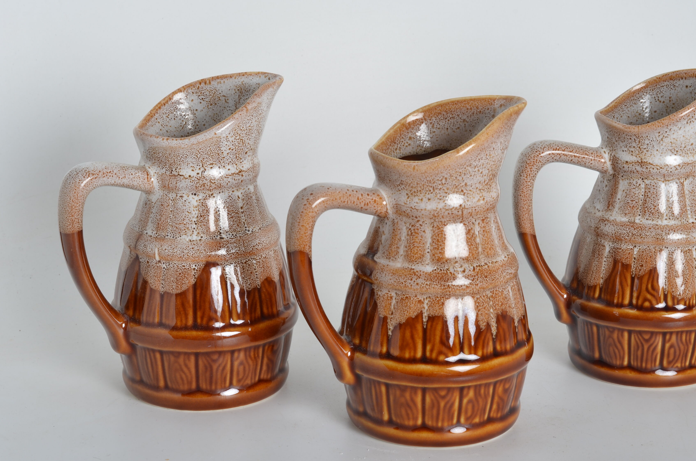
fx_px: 1582
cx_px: 370
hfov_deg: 24.8
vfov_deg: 16.6
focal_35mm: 82
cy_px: 239
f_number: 14
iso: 100
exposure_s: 1/125
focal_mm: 50
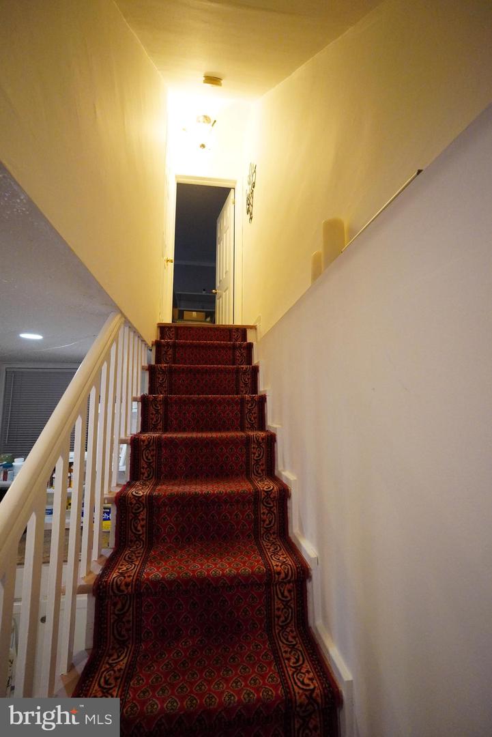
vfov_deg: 97.6
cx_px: 246
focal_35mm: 16
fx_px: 323
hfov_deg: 74.7
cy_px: 368
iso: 5000
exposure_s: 1/160
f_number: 4
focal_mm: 10.5
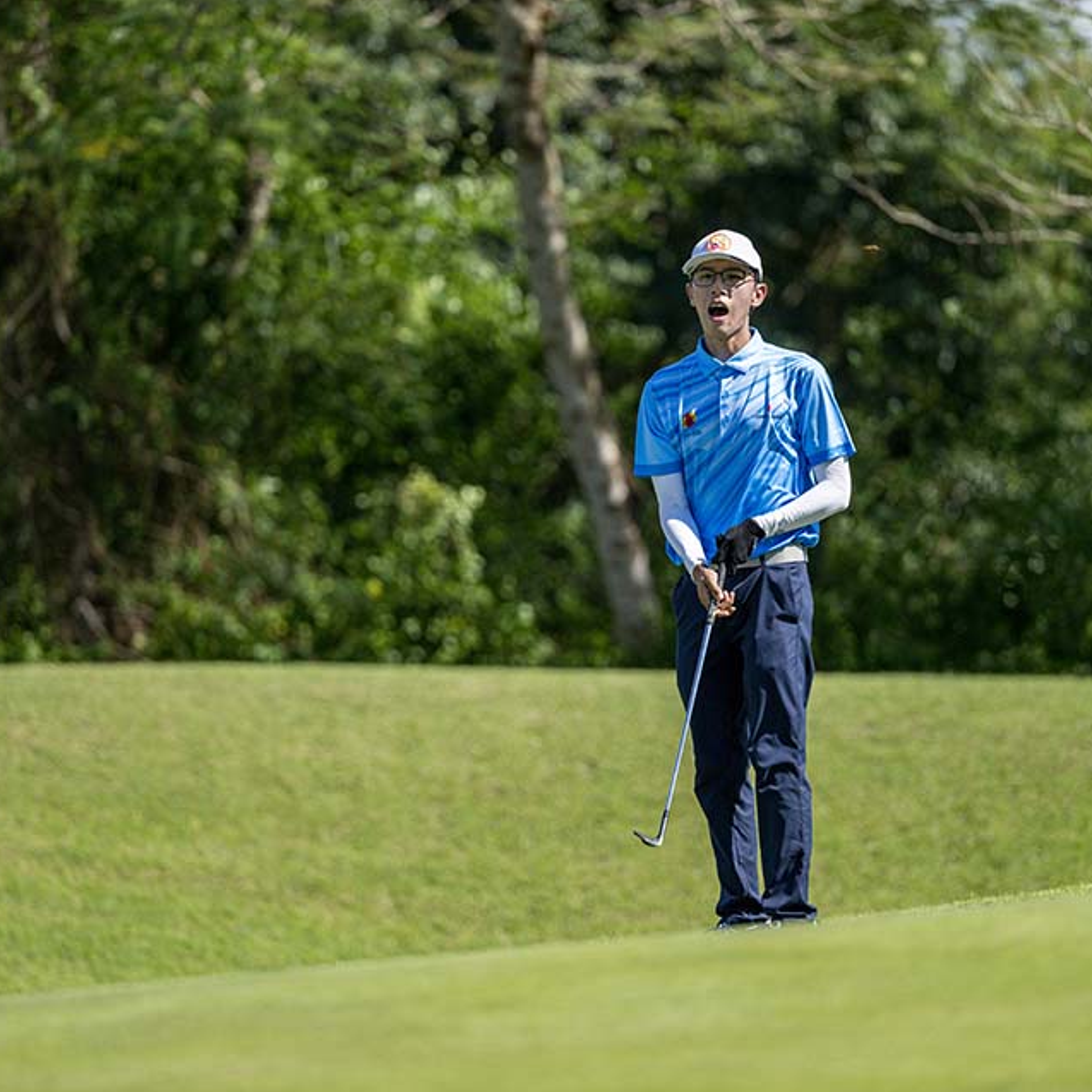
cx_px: 446
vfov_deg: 6.8
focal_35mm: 256
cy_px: 547
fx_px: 9137
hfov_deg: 6.8
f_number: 2.8
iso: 500
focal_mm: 200
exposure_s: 1/6400
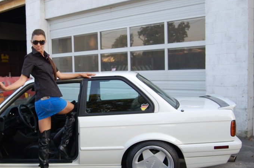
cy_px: 95
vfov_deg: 29.8
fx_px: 317
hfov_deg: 42.5
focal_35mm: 45
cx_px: 69
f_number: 5.6
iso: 250
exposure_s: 1/125
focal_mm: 20
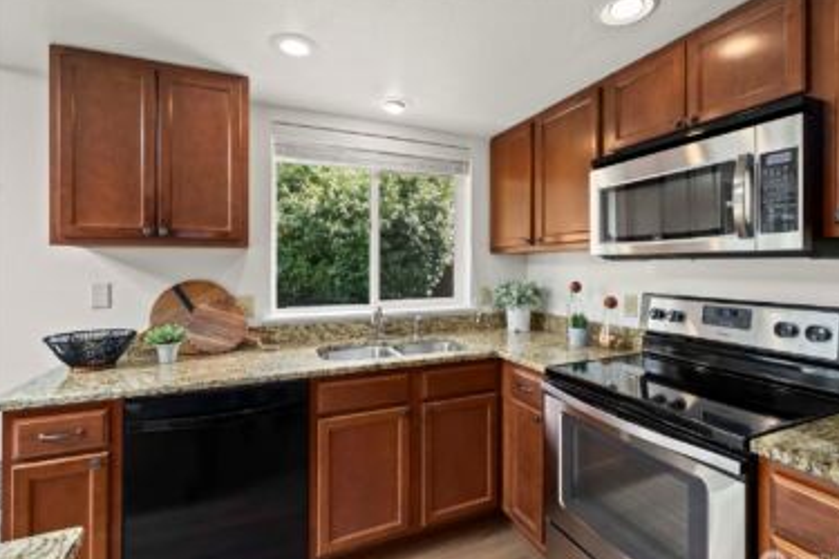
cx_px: 441
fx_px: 373
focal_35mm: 16
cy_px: 285
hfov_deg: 96.7
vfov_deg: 73.7
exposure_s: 1/13
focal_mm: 15
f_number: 7.1
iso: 1000
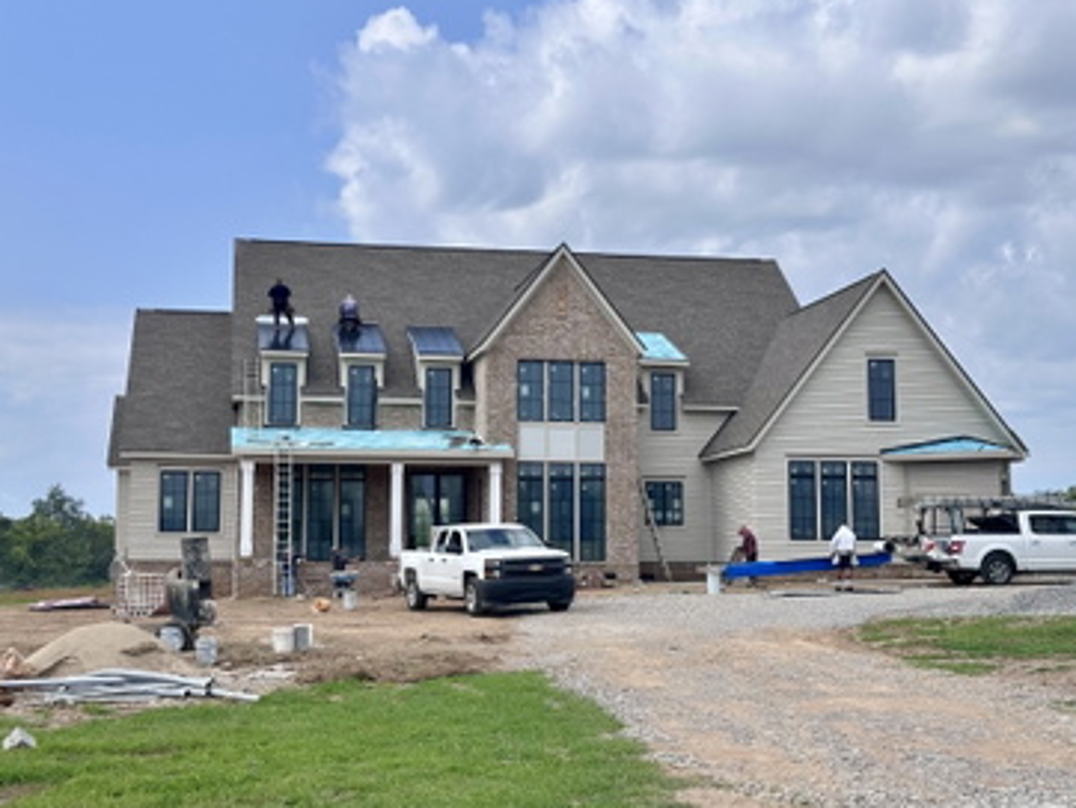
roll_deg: -0.5
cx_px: 526
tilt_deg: +6.9
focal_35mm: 53
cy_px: 380
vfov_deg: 27.6
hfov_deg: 36.1
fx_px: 1649
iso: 64
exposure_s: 1/3472
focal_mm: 6.86
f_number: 1.78
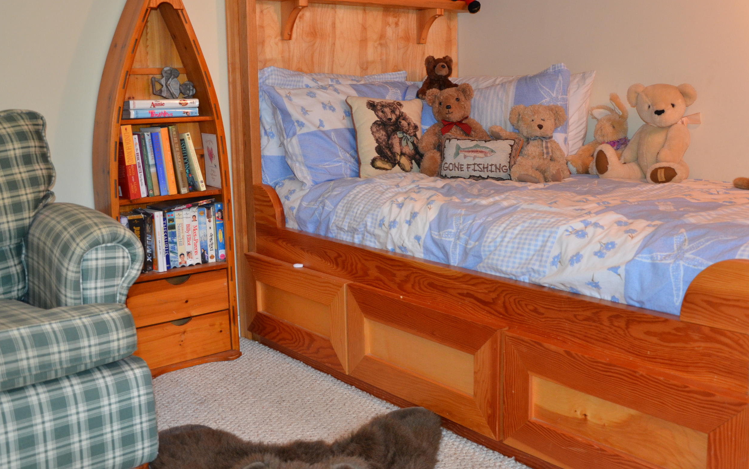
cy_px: 203
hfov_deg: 50.6
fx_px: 788
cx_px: 435
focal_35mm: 39
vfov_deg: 33.0
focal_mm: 21
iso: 800
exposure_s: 1/60
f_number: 3.8
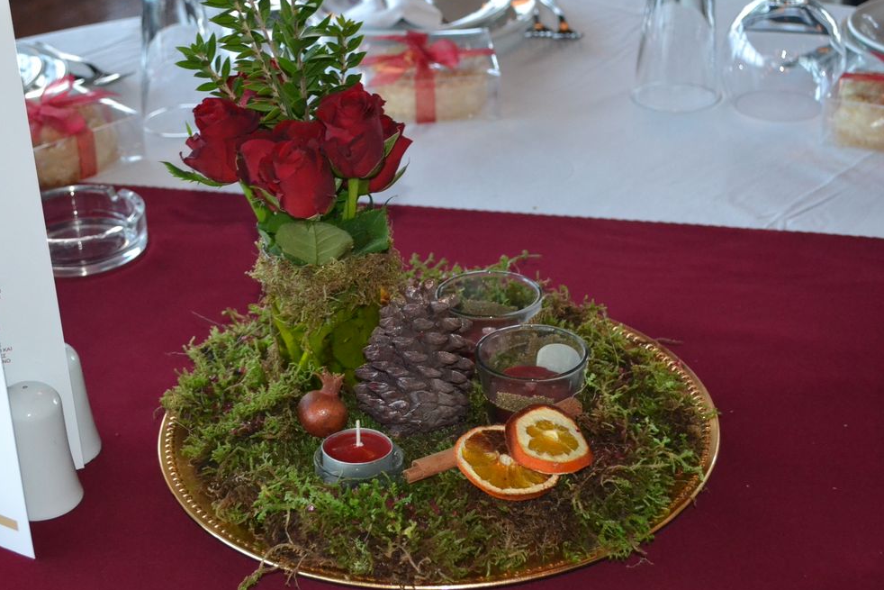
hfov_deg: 30.4
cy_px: 278
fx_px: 1621
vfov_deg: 20.6
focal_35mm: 66
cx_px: 345
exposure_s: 1/60
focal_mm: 36
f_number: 5
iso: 2800
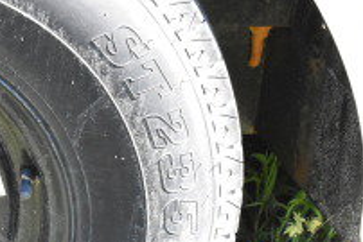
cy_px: 232
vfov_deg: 10.4
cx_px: -158
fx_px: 1327
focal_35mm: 132
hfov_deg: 14.6
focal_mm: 29
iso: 6400
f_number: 11
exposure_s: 1/500
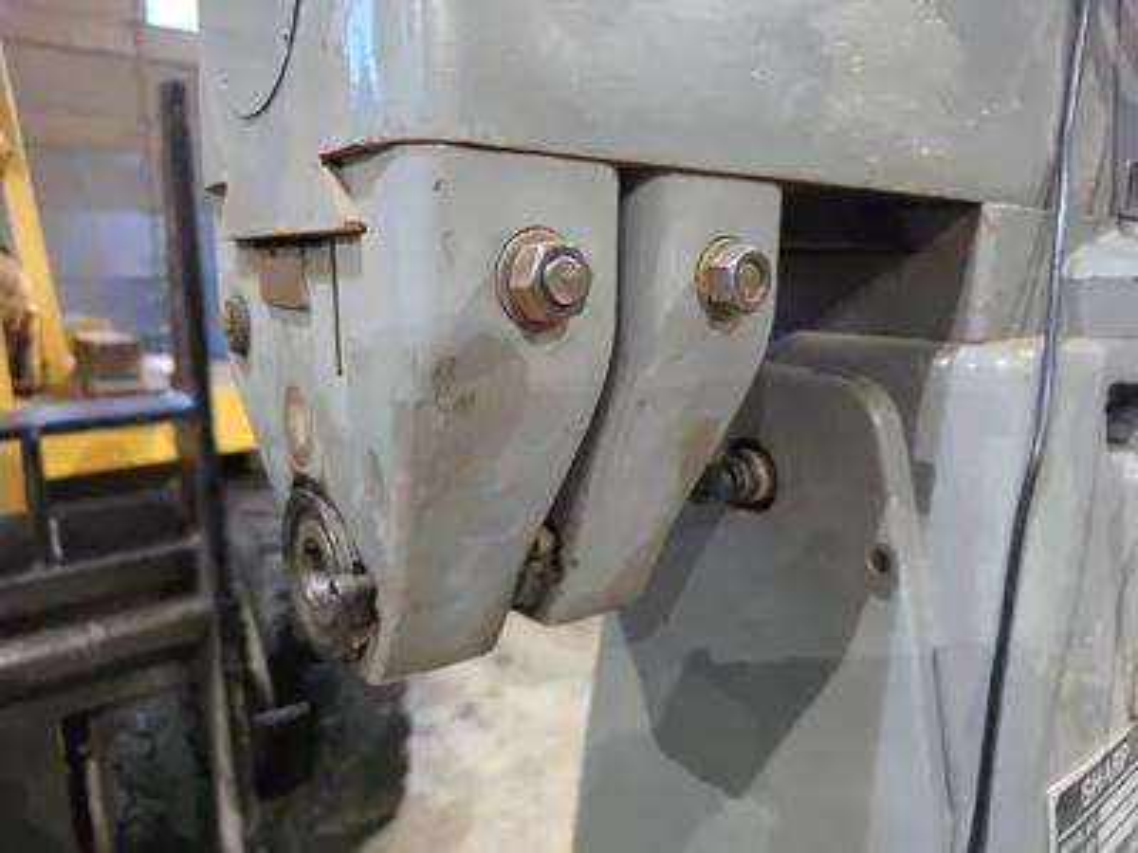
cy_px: 426
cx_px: 569
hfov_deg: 73.9
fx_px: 756
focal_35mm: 23
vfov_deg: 58.9
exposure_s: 1/120
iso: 1250
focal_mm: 6.5
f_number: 1.4
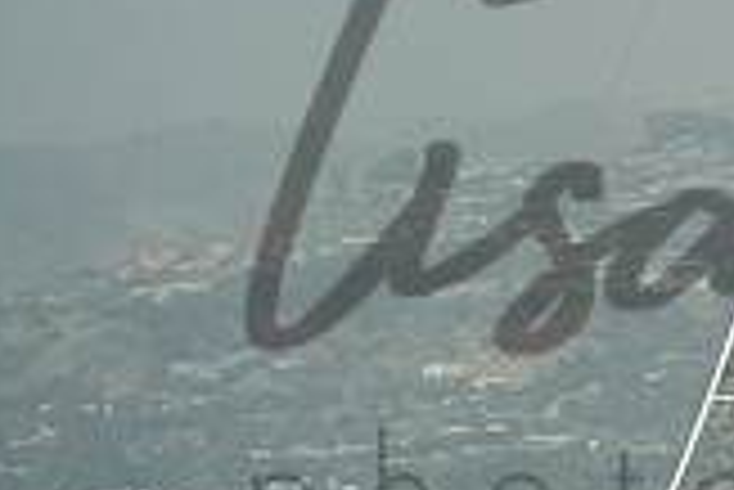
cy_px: 8
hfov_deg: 1.8
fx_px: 23059
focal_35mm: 1130
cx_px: 1293
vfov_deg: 1.2
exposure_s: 1/1000
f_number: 6.3
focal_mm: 200
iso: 320
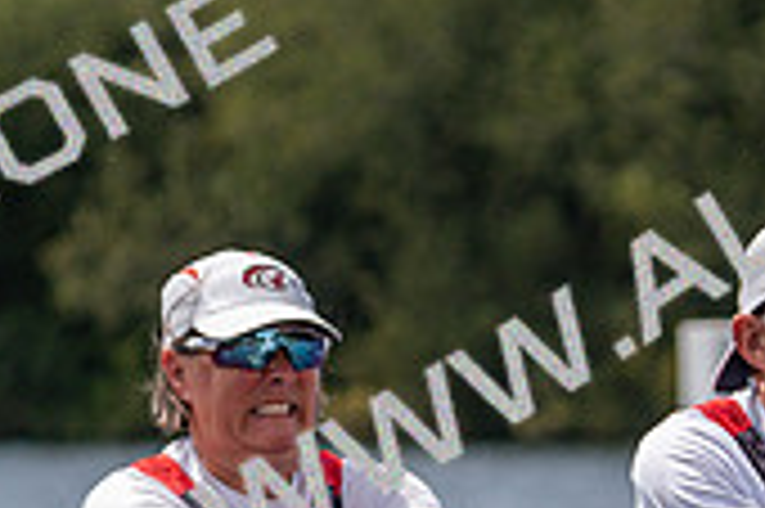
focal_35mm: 682
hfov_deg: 3.0
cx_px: 747
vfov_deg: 2.0
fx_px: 14478
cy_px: 573
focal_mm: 200
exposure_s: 1/1600
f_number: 5.6
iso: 200
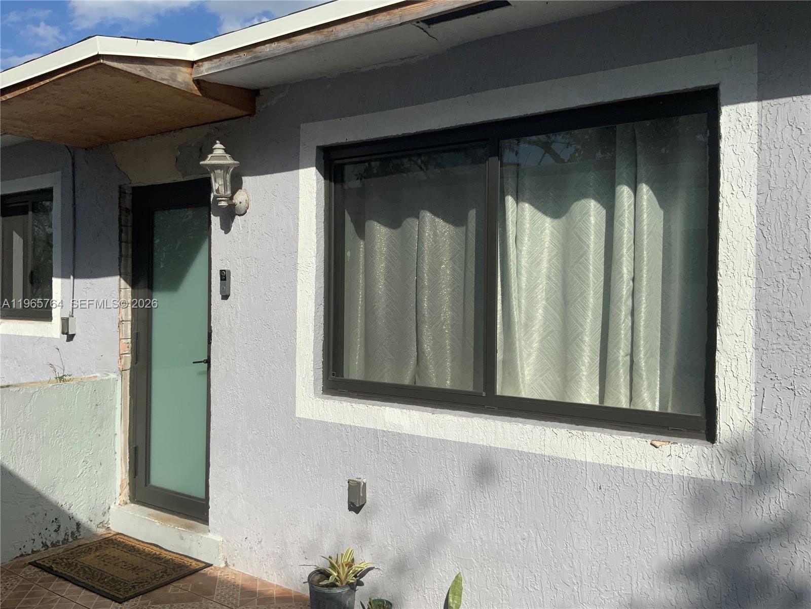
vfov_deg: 48.2
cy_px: 304
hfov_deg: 61.7
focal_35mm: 29
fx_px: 679
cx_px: 406
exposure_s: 1/3534
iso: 20
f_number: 1.8
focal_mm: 3
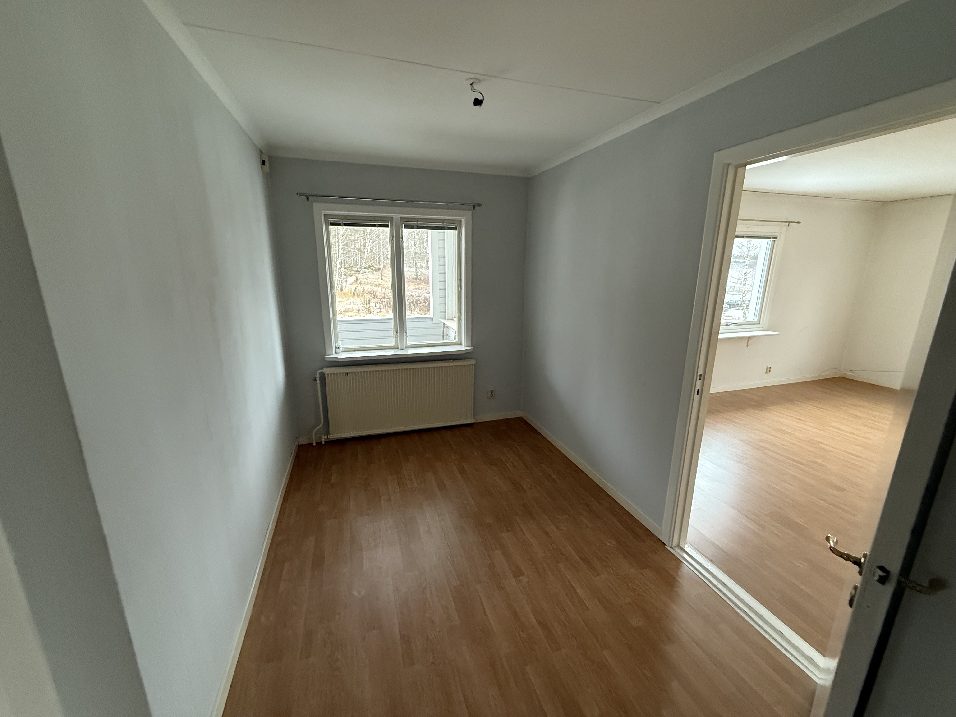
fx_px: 387
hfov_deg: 102.1
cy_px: 358
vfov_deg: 85.7
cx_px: 478
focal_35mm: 14
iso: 640
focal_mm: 2.22
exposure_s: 1/60
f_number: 2.2
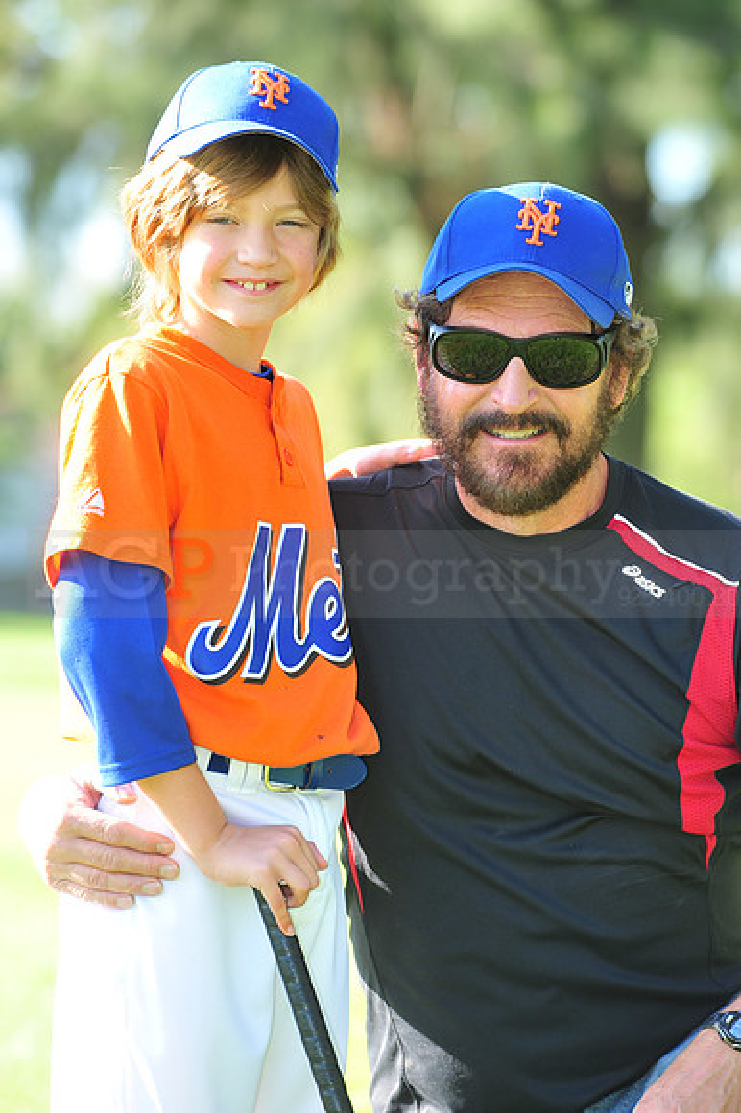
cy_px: 556
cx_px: 370
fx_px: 6182
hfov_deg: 6.9
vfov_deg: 10.3
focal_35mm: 200
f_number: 5.6
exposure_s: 1/125
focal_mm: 200
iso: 200
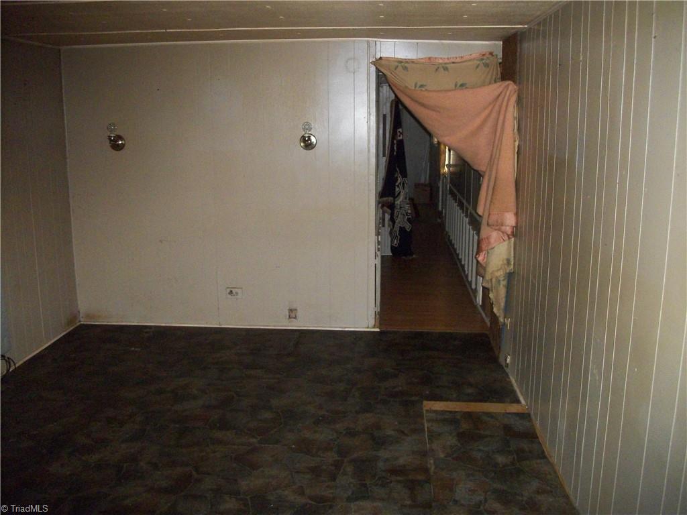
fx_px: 635
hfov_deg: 56.8
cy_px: 258
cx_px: 344
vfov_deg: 44.2
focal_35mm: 32
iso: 400
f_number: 2.9
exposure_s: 1/500
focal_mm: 5.7
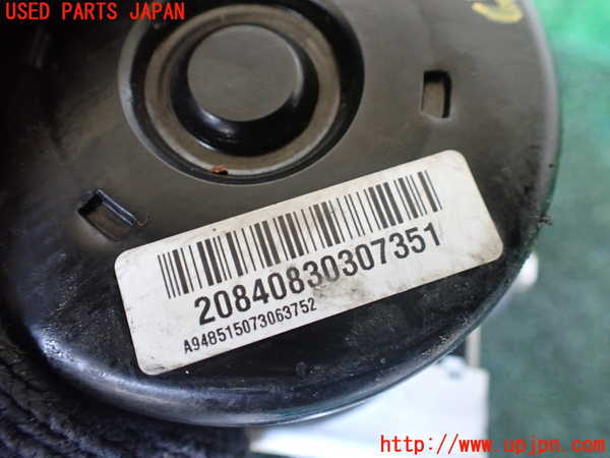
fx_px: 529
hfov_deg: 60.0
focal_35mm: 30
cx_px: 305
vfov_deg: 46.8
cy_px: 229
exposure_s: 1/80
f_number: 2.3
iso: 800
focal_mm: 5.4
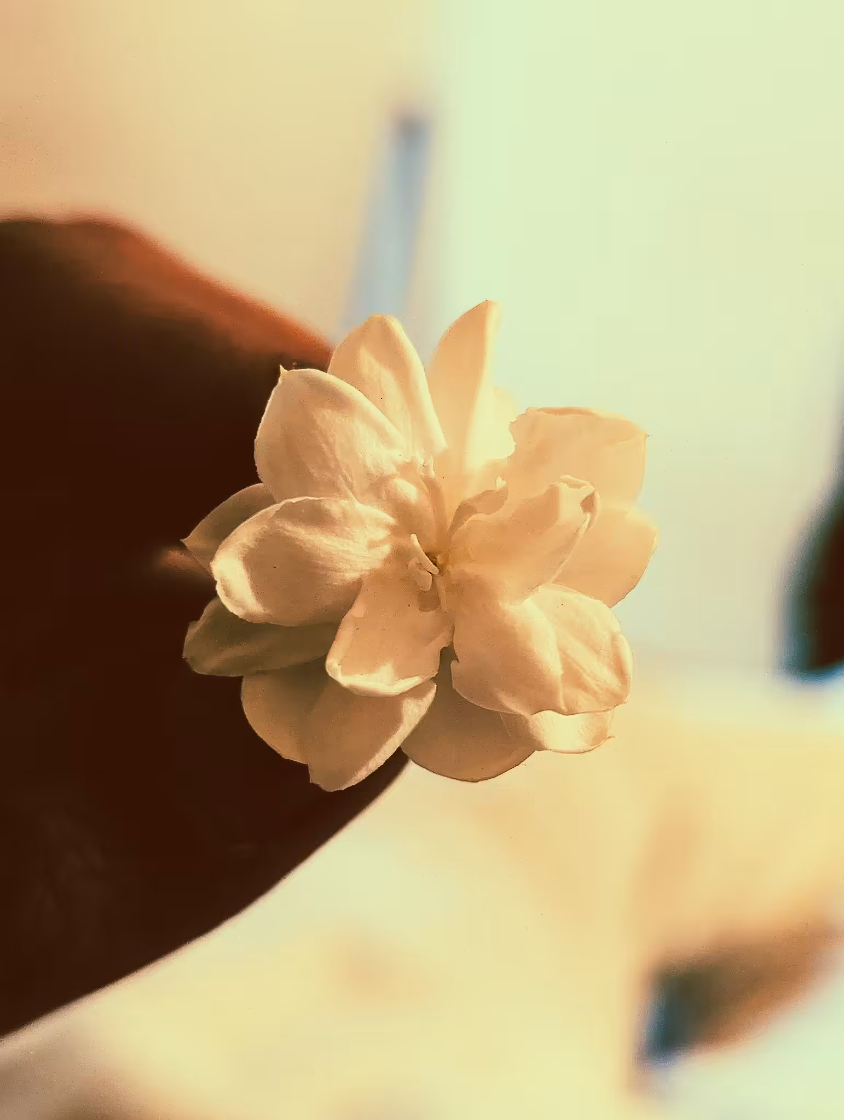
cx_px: 422
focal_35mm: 48
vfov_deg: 39.6
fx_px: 1557
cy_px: 560
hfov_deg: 30.3
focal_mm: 6.81
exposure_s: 1/50
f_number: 1.85
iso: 993
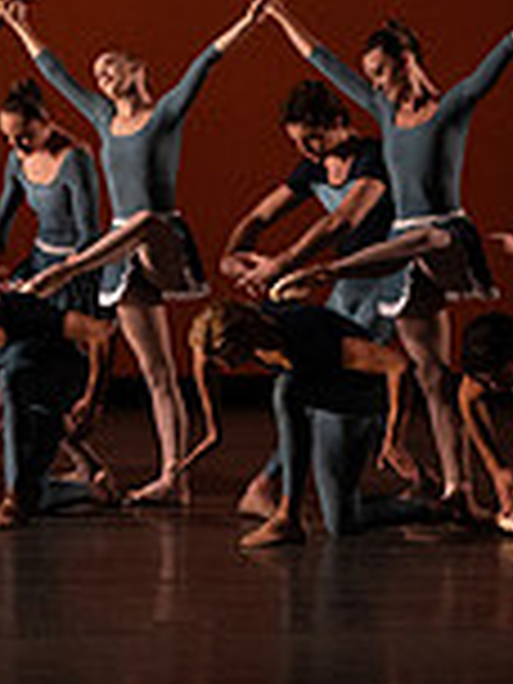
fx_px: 11876
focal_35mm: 601
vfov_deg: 3.3
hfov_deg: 2.5
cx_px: -126
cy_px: -2
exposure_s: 1/400
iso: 5000
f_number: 9
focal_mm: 164
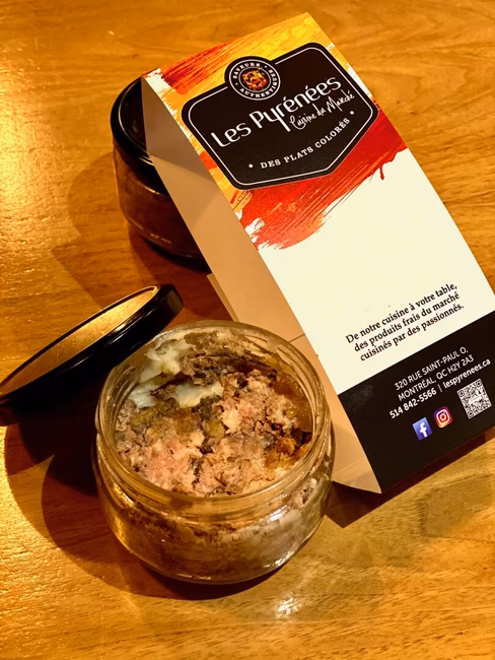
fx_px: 991
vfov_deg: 36.8
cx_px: 248
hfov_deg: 28.1
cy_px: 330
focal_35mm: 52
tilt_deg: -48.0
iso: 400
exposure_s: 1/30
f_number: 2
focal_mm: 6
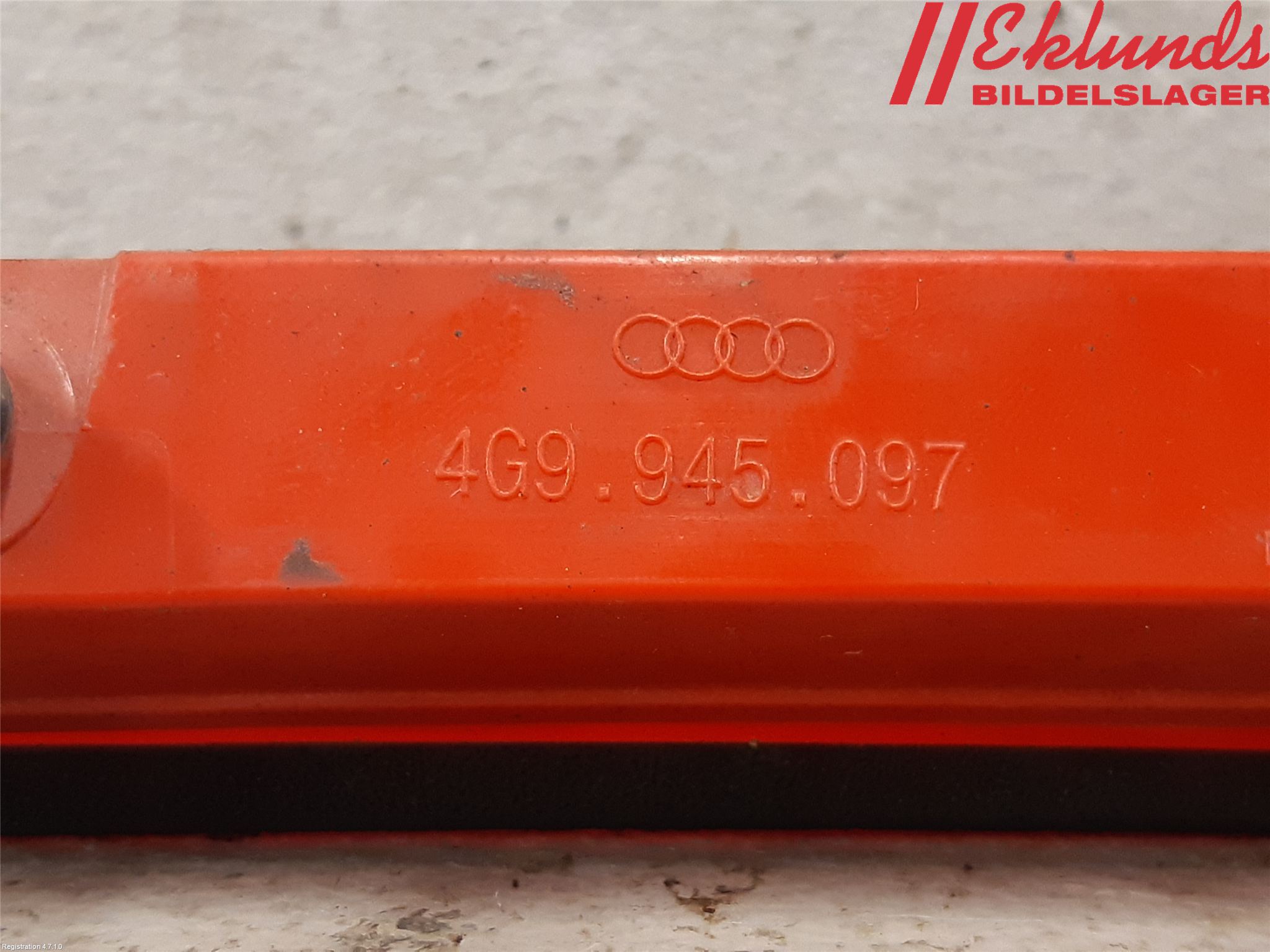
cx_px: 635
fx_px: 954
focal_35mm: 26
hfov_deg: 67.3
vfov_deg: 53.1
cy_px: 476
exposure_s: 1/33
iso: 250
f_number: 1.7
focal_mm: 3.93
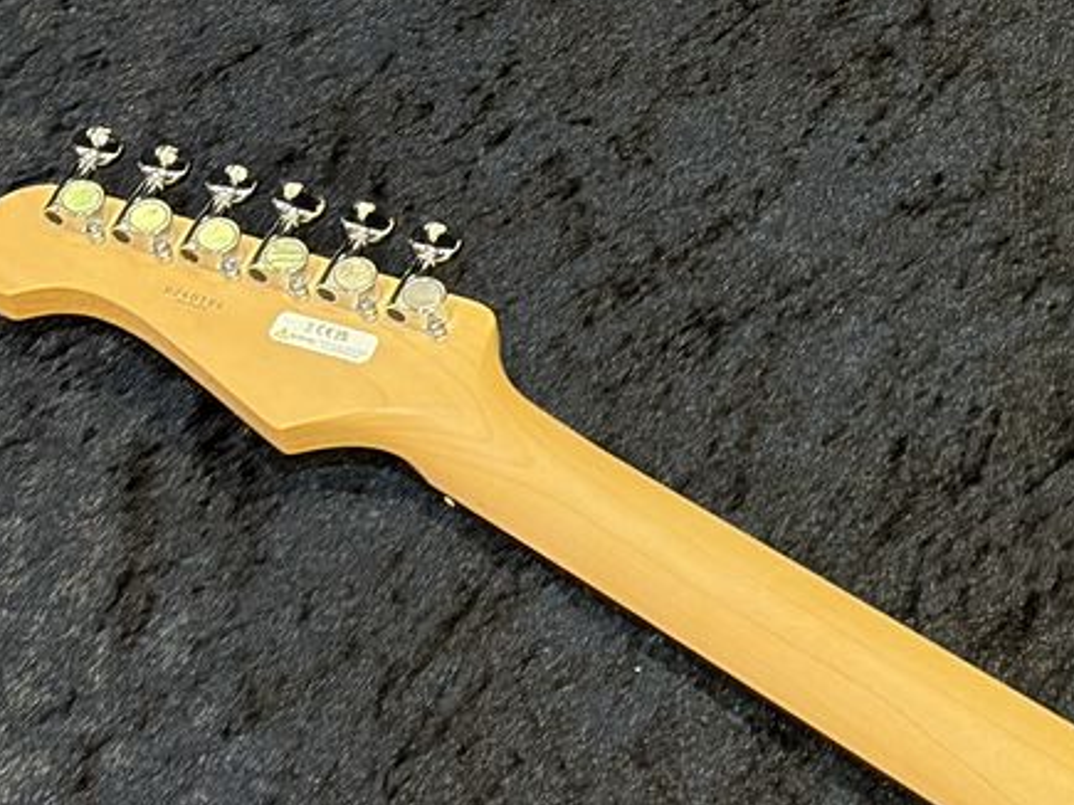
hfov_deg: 12.5
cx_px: 1442
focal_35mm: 153
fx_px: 4746
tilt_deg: -62.2
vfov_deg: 9.5
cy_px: 1047
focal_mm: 5.96
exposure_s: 1/40
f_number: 1.6
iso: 160
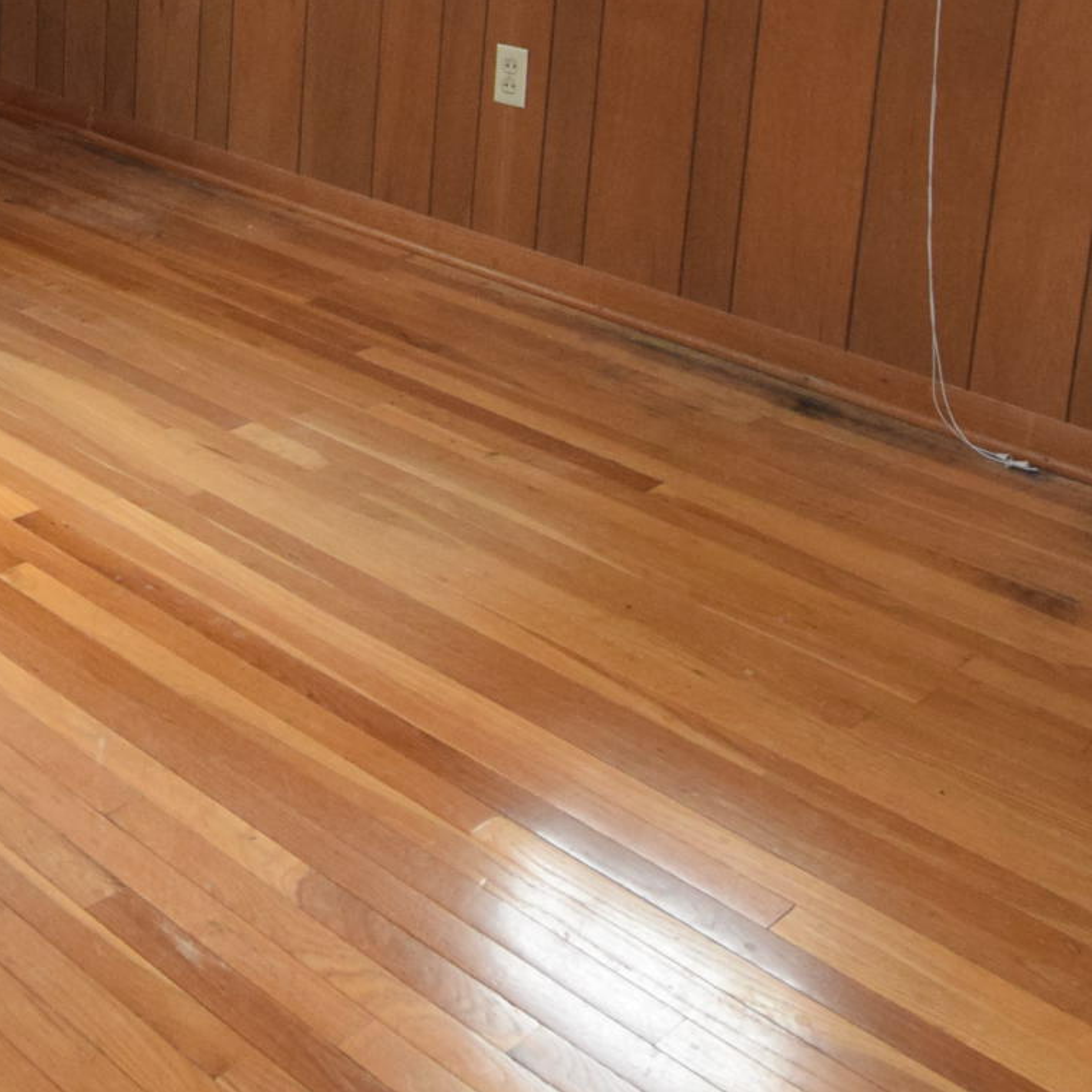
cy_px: -40
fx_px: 1785
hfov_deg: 31.3
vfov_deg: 31.1
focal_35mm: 50
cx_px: -19
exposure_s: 1/60
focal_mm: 10
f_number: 3.5
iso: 1250
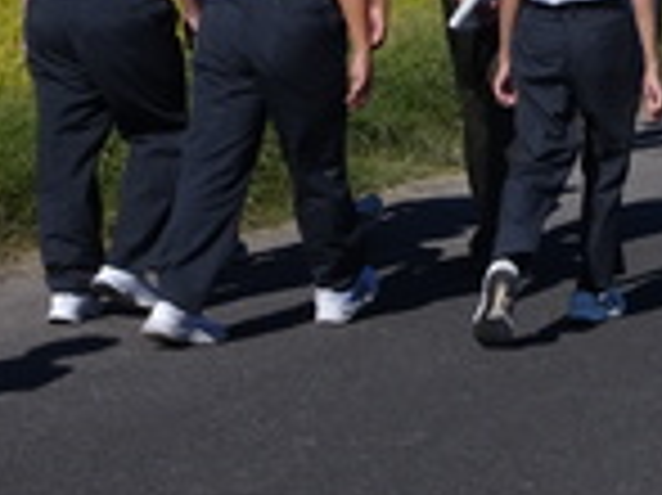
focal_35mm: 163
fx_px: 3115
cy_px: -4
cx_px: 752
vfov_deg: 9.0
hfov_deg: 11.9
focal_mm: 8.51
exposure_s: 1/1250
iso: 80
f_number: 4.5
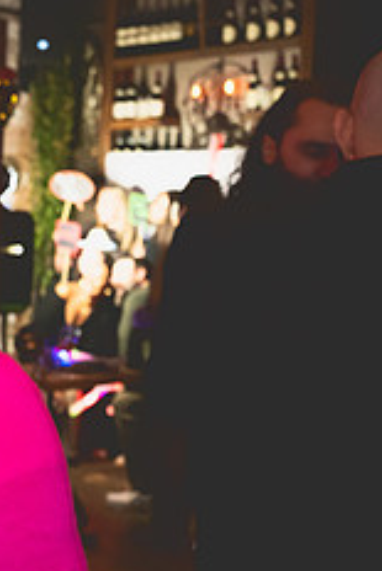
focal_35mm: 67
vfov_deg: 30.0
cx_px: -217
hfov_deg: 17.8
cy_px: 314
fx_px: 1065
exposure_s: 1/100
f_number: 2.8
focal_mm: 26
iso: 3200
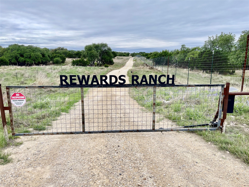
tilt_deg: -12.5
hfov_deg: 69.4
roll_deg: +0.3
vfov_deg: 54.9
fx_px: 180
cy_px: 94
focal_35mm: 25
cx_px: 124
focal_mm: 5.1
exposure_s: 1/3003
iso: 32
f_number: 1.6
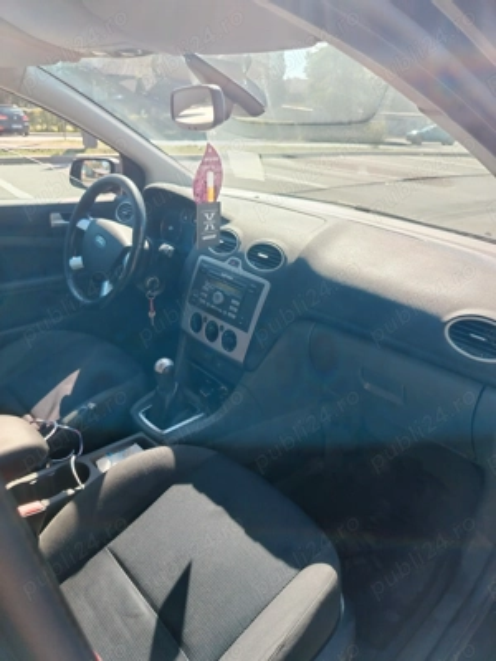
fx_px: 459
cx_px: 248
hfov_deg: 56.8
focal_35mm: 24
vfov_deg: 71.6
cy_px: 330
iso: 100
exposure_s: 1/172
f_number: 1.75
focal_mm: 5.25
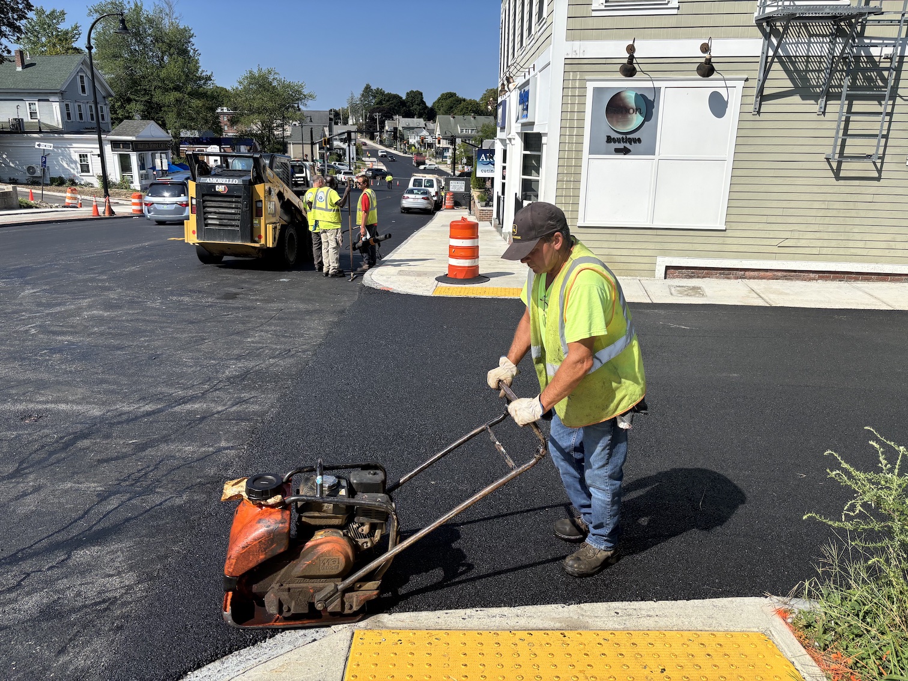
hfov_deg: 67.3
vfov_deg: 53.1
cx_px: 454
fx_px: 682
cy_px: 340
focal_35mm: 26
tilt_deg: -15.8
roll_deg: -1.7
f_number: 1.6
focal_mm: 5.96
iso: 50
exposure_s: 1/3205
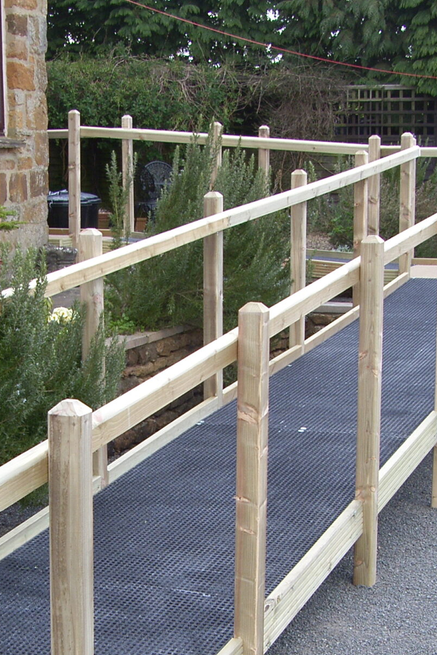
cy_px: 491
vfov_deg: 26.0
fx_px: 1402
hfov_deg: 17.7
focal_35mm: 77
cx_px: 139
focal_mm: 9
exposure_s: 1/100
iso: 50
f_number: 4.6
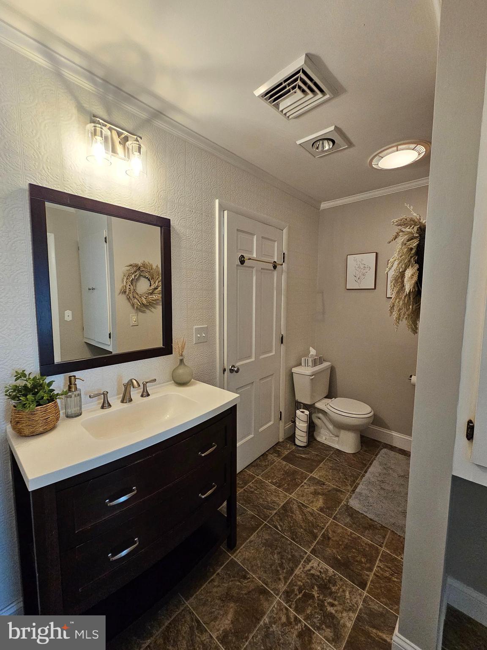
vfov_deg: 106.2
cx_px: 244
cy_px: 325
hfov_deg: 89.9
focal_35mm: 13
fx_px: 244
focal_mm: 2.2
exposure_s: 1/60
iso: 250
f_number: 2.2
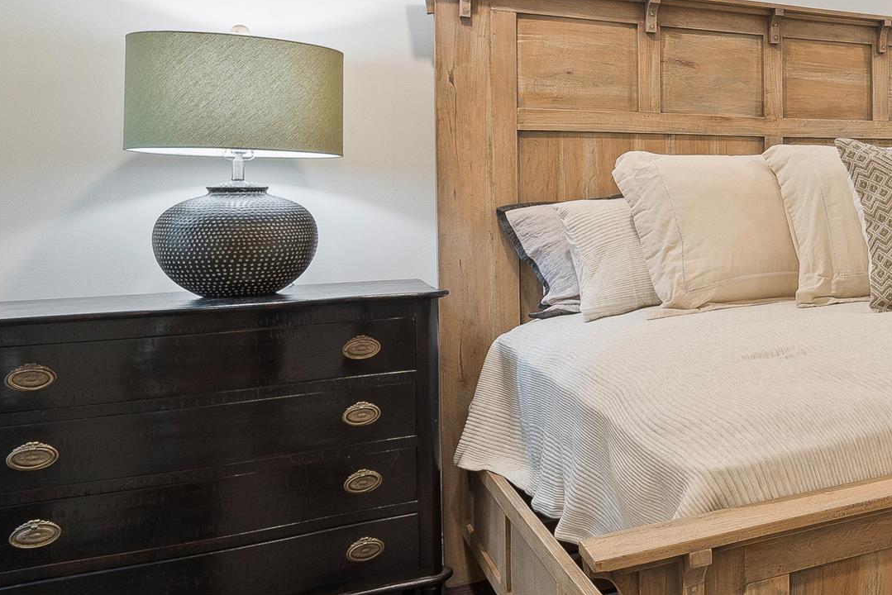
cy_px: 233
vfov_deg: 35.8
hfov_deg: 37.7
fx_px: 917
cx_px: 1092
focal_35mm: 37
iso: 320
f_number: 10
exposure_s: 1/1.25
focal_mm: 13
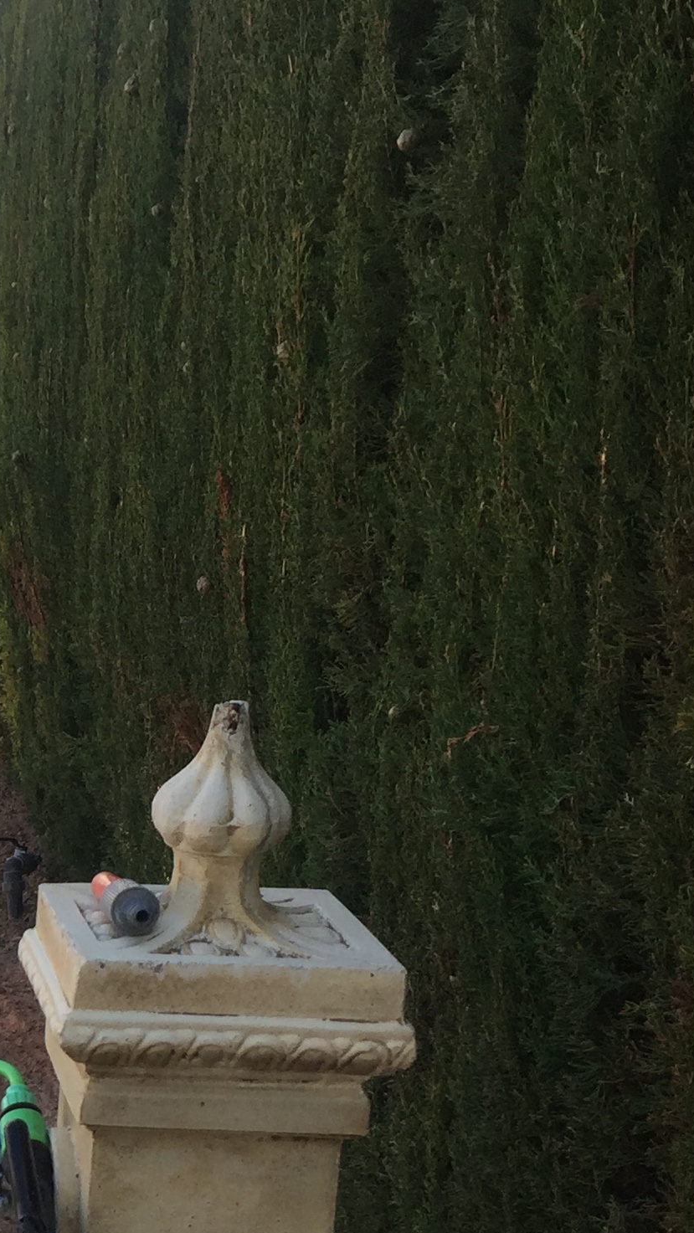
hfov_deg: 15.8
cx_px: -352
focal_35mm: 70
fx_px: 2289
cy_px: 958
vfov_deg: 29.6
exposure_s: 1/628
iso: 32
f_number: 2.2
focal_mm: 4.15
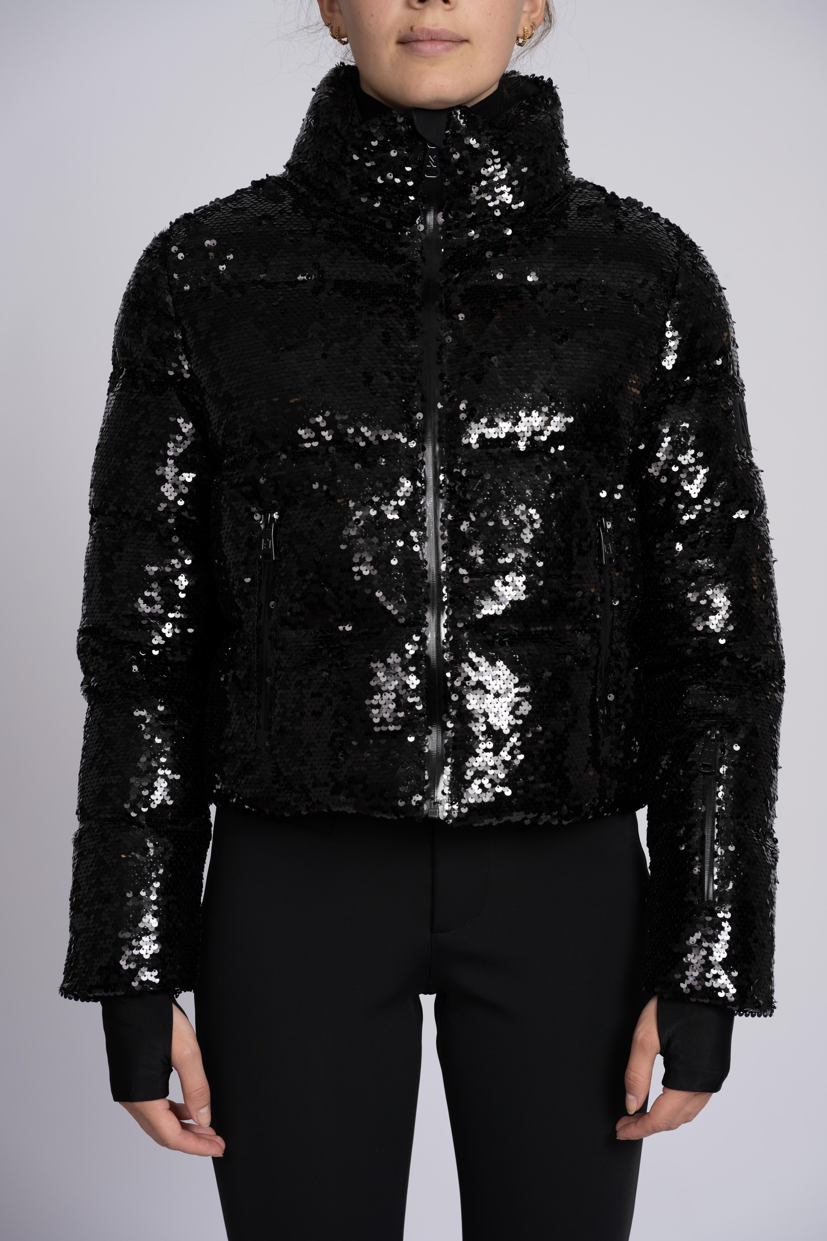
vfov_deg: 25.1
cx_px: 414
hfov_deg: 16.9
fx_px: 2791
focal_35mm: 81
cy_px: 620
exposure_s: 1/200
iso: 125
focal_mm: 81
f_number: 7.1
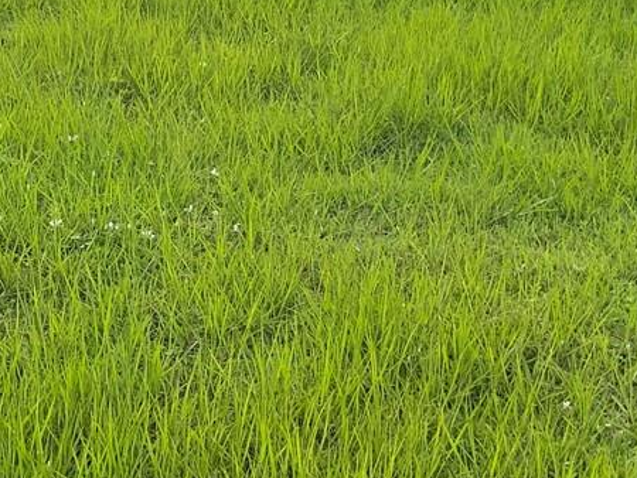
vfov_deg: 14.2
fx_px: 1896
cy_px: -3
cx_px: 134
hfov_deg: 18.9
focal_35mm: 103
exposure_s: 1/674
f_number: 1.8
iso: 16
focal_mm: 3
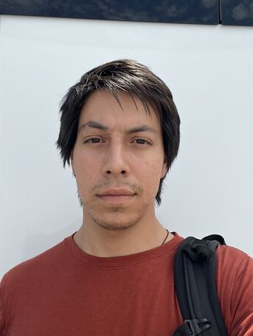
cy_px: 167
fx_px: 312
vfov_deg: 56.8
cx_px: 120
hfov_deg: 44.2
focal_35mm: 32
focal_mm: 2.71
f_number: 2.2
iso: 32
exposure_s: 1/501
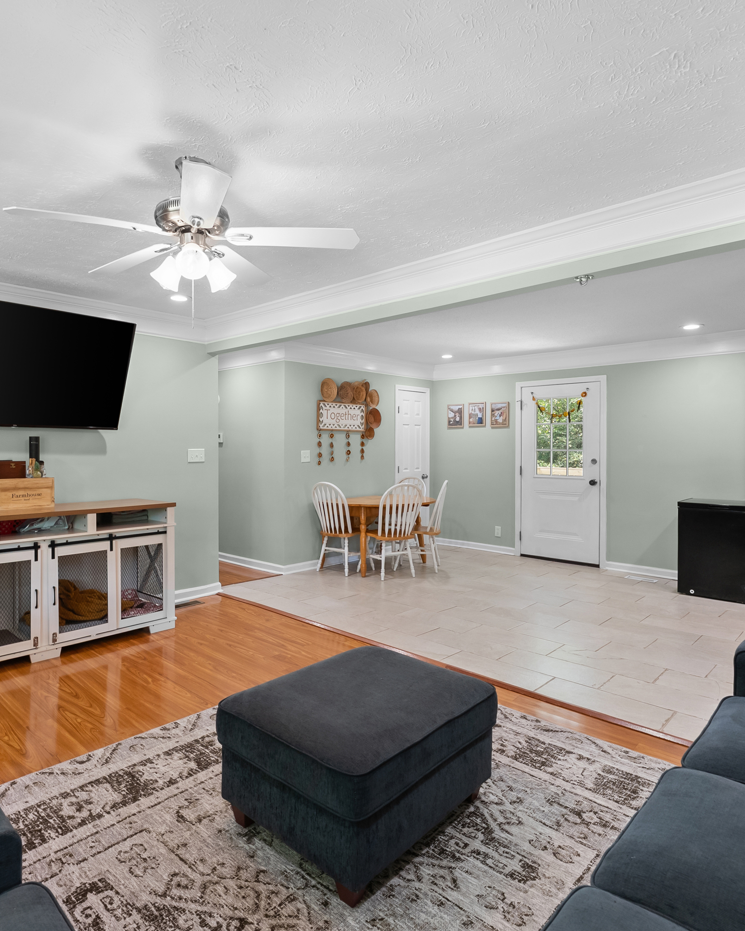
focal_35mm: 20
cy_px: 461
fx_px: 551
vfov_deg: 80.4
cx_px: 319
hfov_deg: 67.8
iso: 800
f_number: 7.1
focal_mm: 14
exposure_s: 1/13
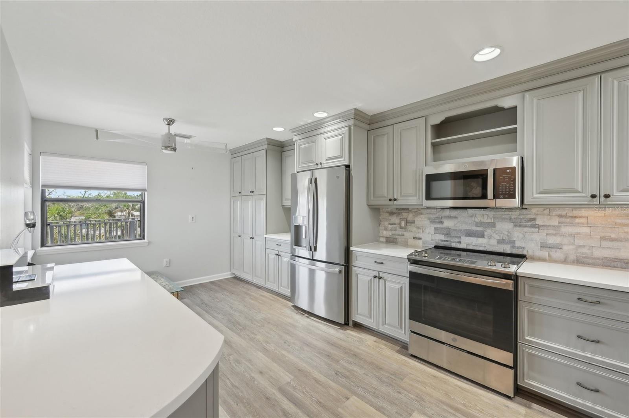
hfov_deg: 104.3
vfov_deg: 81.1
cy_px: 209
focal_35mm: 14
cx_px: 314
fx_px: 244
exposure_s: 1/40
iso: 400
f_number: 8
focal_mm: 14
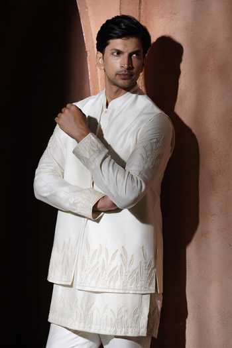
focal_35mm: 138
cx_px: 116
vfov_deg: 14.9
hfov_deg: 9.9
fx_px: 1334
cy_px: 174
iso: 160
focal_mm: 138
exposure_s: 1/160
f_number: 8
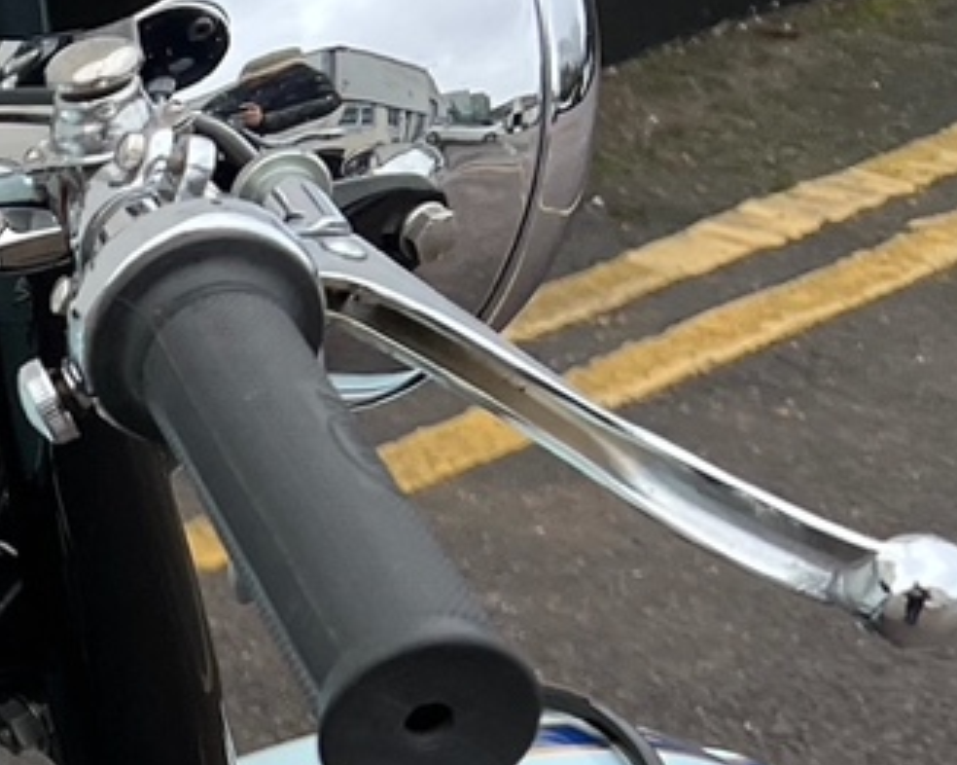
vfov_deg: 15.0
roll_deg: +1.4
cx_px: -703
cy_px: 923
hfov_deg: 16.6
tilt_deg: -29.1
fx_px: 2802
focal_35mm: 99
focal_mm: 5.7
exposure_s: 1/117
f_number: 1.5
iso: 125
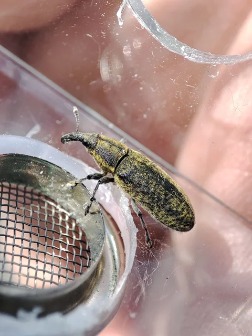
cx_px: 126
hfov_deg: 58.9
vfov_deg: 73.9
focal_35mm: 23
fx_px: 223
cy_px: 168
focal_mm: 4.03
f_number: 2.4
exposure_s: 1/828
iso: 50
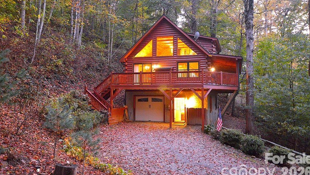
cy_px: 78
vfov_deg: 36.6
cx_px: 156
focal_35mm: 32
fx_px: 263
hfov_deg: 61.0
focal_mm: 20
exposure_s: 1/3
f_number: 4
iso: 3200
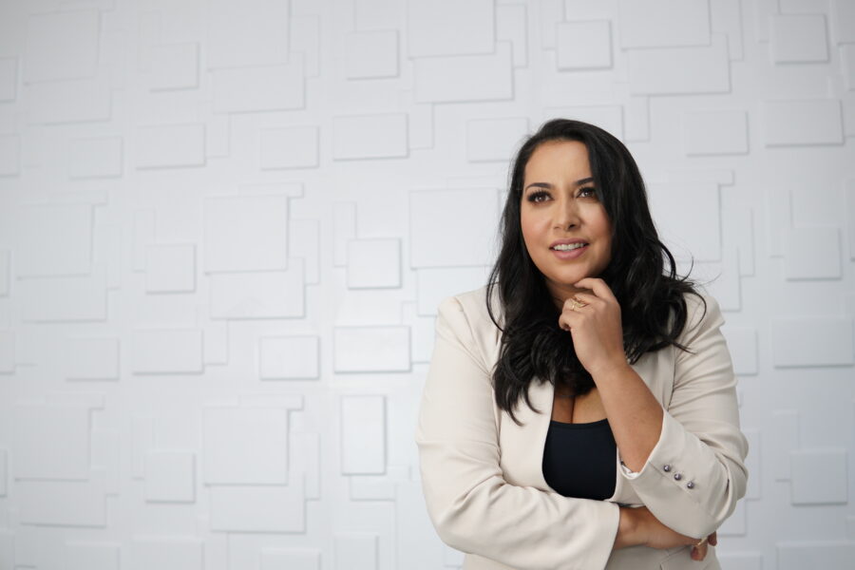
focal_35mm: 45
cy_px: 285
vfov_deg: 29.9
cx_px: 428
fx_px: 1069
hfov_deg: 43.6
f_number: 2.2
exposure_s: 1/80
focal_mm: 30
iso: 250
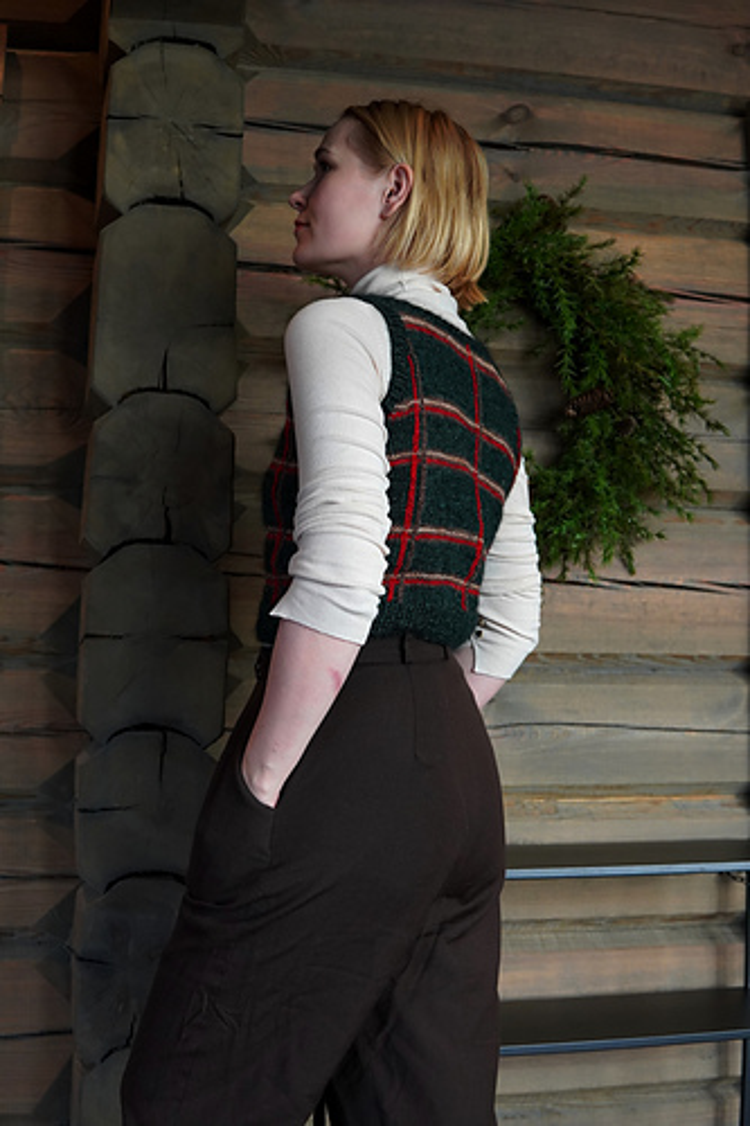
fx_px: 1407
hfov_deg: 29.8
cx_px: 375
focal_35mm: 45
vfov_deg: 43.6
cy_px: 563
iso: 1000
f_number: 4
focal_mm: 30
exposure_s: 1/160
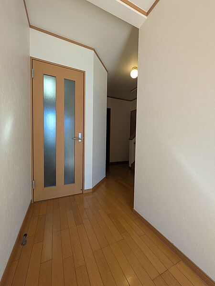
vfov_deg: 102.1
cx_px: 108
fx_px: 116
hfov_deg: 85.7
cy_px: 143
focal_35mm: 14
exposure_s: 1/120
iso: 48
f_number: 2.2
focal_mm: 1.83
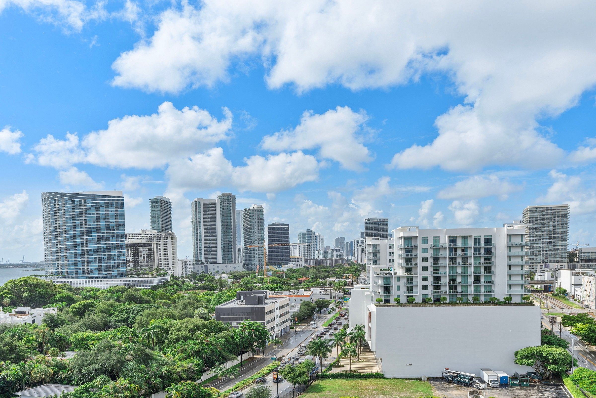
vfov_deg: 46.4
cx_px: 298
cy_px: 199
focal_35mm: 28
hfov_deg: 65.5
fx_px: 464
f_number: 10
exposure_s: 1/400
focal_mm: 28
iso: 125
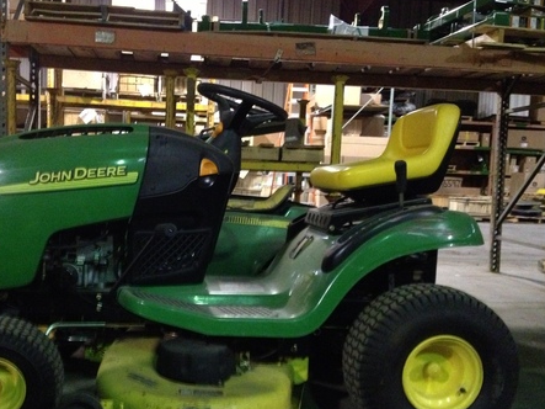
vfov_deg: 33.5
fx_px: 677
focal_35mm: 43
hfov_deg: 43.7
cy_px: 240
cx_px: 221
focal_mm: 4.28
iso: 800
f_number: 2.4
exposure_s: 1/15
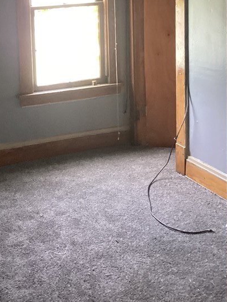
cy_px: 29
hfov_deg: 24.4
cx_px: 42
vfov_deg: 31.2
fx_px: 515
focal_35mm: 59
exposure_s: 1/40
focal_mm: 3.3
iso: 320
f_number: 2.4
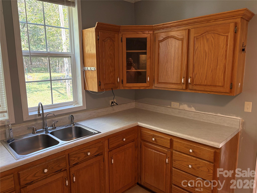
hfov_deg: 67.3
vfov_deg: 53.1
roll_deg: +0.8
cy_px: 96
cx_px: 128
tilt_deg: -9.4
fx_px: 193
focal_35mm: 26
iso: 160
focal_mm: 5.96
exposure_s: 1/60
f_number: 1.6
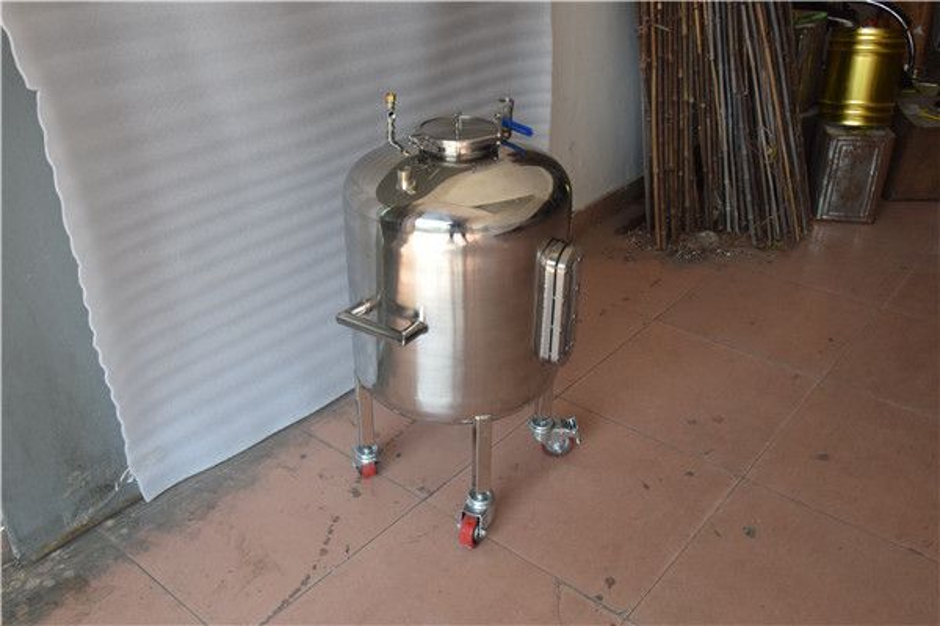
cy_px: 313
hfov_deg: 57.2
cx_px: 470
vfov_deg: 40.0
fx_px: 862
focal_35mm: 33
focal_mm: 22
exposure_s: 1/60
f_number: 20
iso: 800
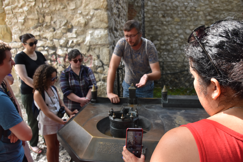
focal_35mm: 27
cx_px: 122
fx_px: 182
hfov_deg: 67.4
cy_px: 81
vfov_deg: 47.9
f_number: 5
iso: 800
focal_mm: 18
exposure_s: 1/250
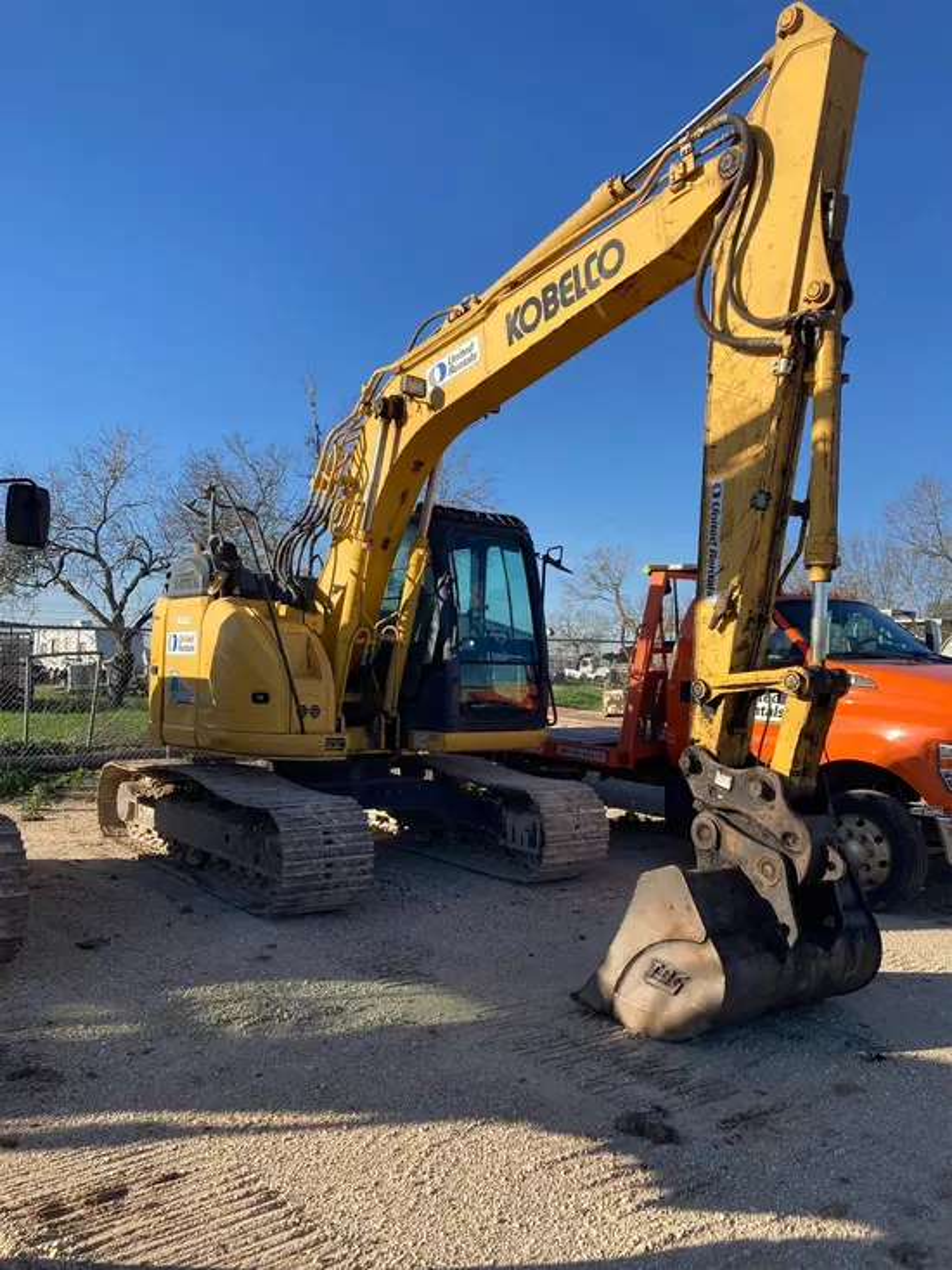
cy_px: 635
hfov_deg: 49.8
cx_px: 476
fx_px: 1026
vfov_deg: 63.4
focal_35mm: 28
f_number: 1.8
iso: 20
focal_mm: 3.99
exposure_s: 1/1350
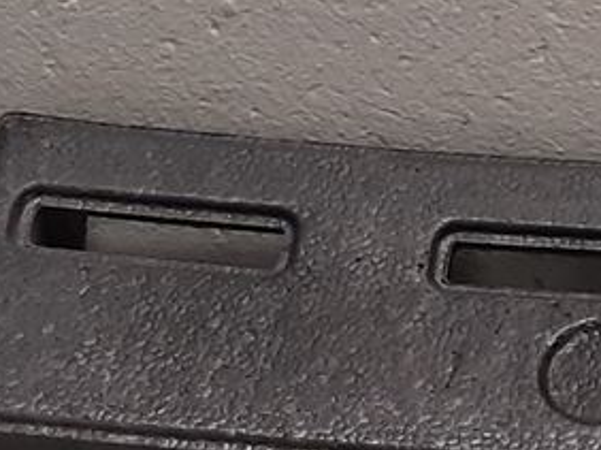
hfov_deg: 9.9
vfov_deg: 7.8
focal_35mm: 189
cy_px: 183
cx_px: 1115
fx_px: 3279
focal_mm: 3.93
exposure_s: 1/50
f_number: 1.7
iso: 160
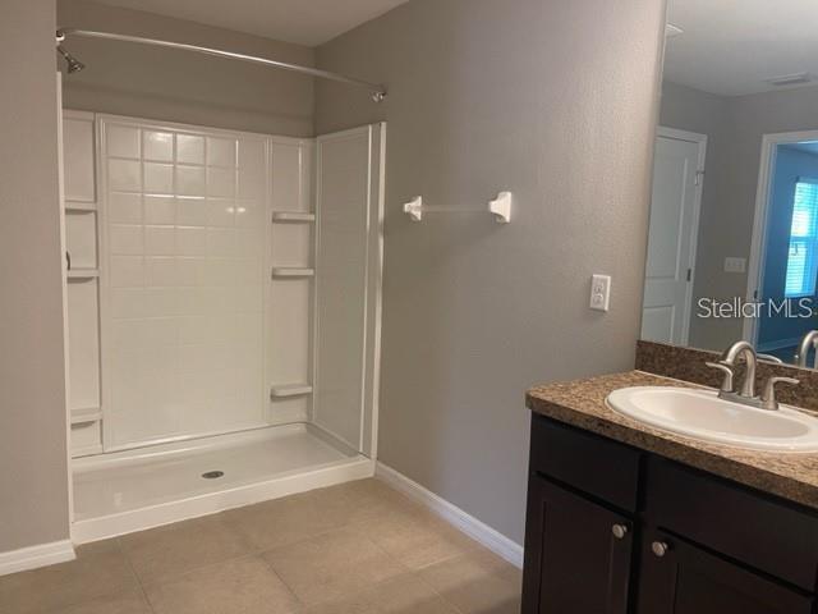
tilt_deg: -6.7
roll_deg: -2.6
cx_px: 409
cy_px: 307
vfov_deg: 53.1
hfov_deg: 67.3
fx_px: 614
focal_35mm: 26
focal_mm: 5.1
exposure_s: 1/60
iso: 125
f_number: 1.6
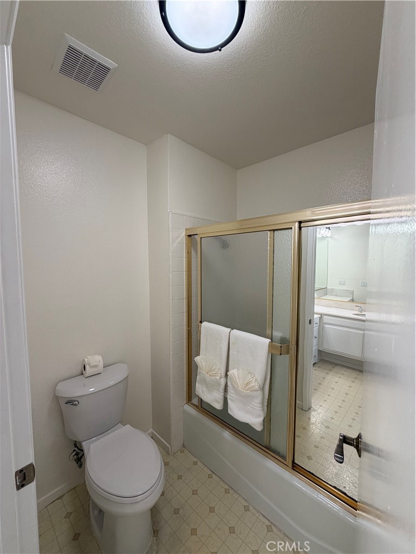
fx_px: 224
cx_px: 208
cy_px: 277
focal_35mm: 14
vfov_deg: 102.1
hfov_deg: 85.7
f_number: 2.2
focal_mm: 2.22
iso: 100
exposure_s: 1/120
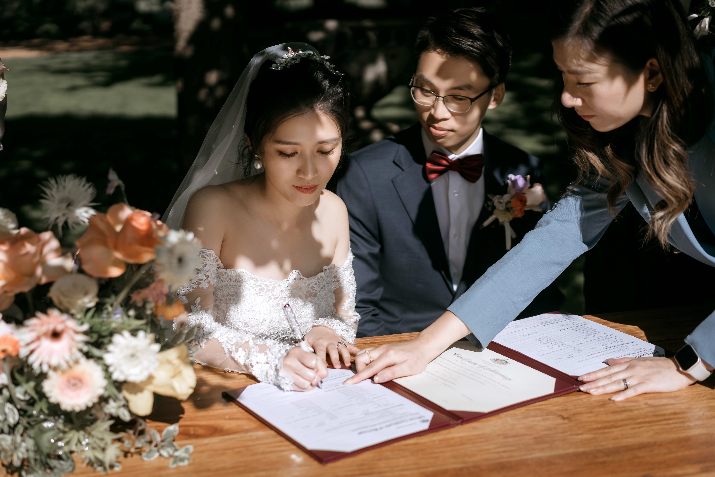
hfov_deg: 36.2
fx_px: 1092
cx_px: 358
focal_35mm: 55
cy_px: 238
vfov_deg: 24.6
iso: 100
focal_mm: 55
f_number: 2.5
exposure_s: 1/4000
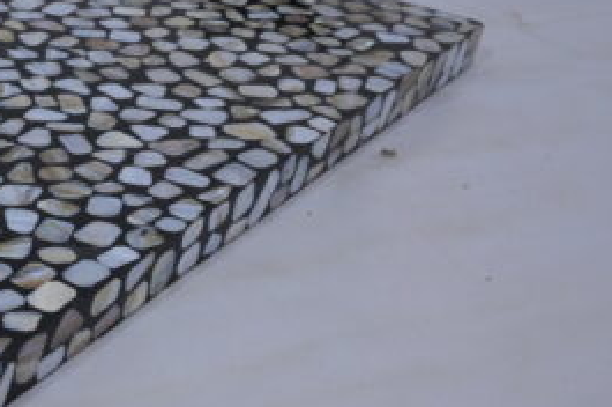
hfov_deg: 27.0
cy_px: 262
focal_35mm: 68
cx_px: -79
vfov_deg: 19.9
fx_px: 1155
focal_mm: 30
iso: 500
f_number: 9
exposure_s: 1/125
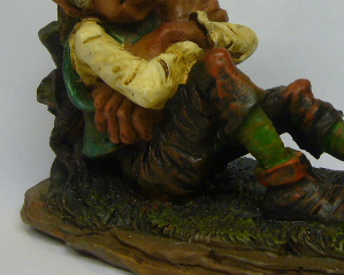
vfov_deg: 15.9
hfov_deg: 19.9
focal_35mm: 96
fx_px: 977
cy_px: 49
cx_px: 212
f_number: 3
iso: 80
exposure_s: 1/40
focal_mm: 5.4
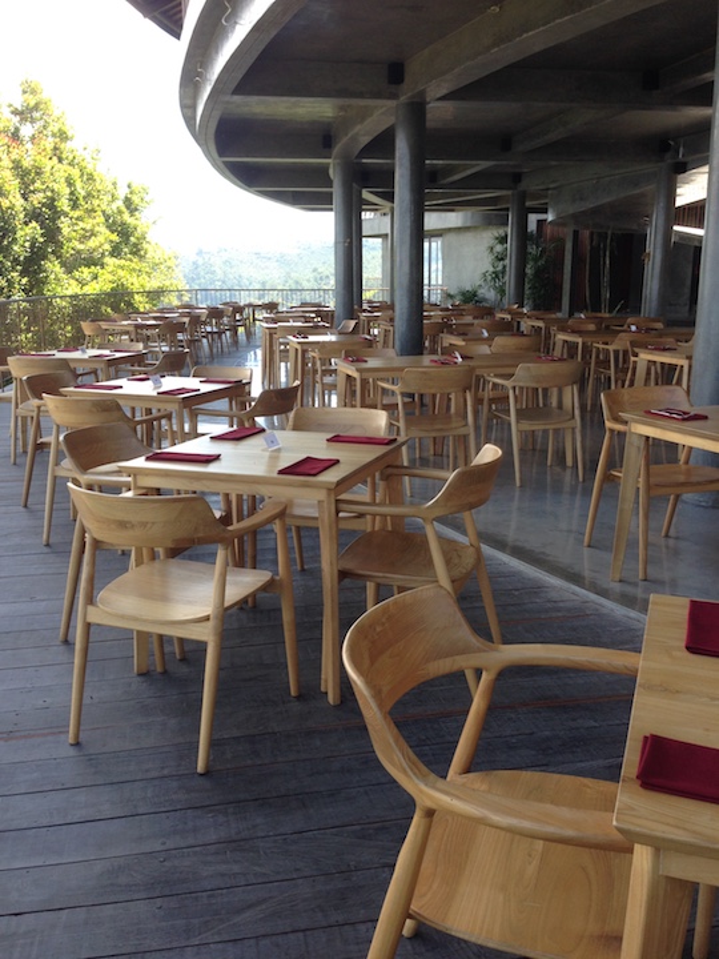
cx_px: 360
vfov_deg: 55.4
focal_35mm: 33
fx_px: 914
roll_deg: +1.5
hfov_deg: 42.9
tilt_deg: -9.9
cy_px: 480
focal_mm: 4.12
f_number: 2.4
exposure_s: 1/218
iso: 50
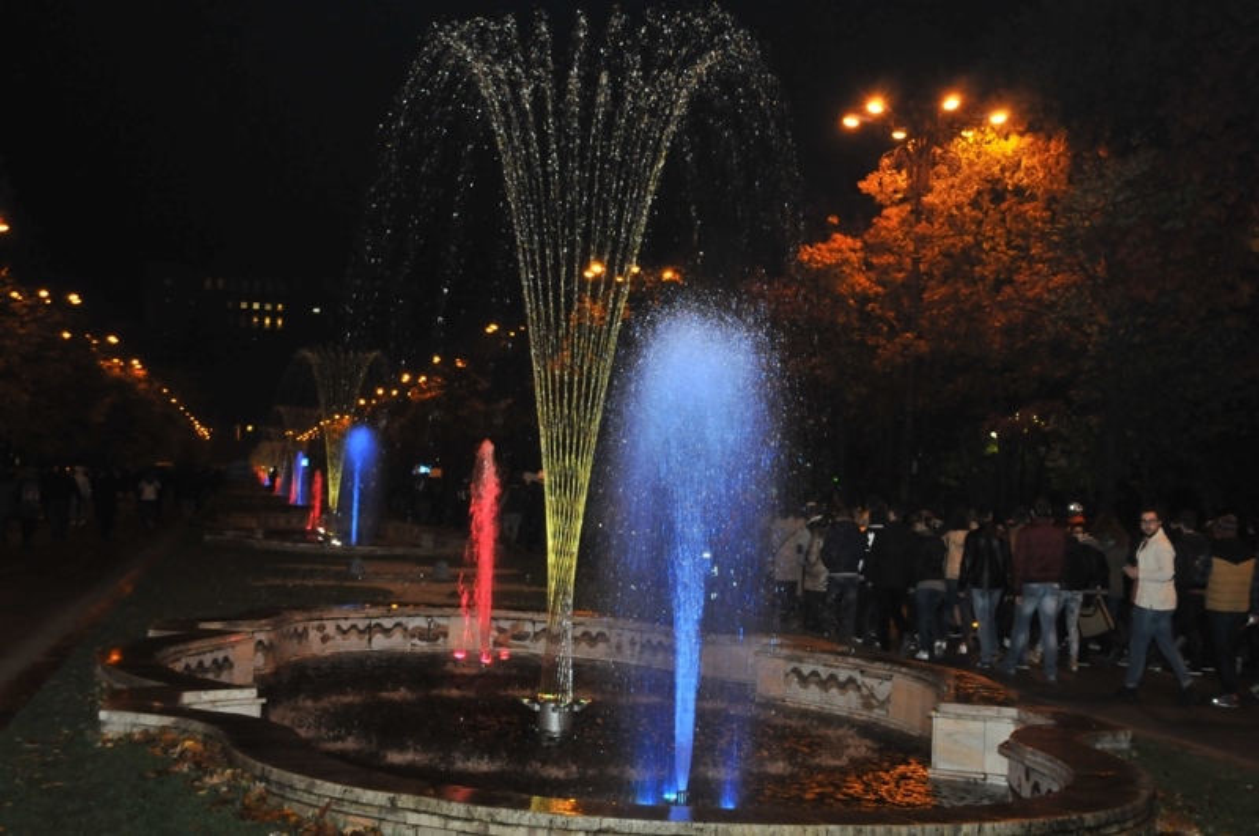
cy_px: 418
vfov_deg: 28.9
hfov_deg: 42.4
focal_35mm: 46
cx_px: 630
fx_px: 1624
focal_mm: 31
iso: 800
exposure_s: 1/40
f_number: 6.3
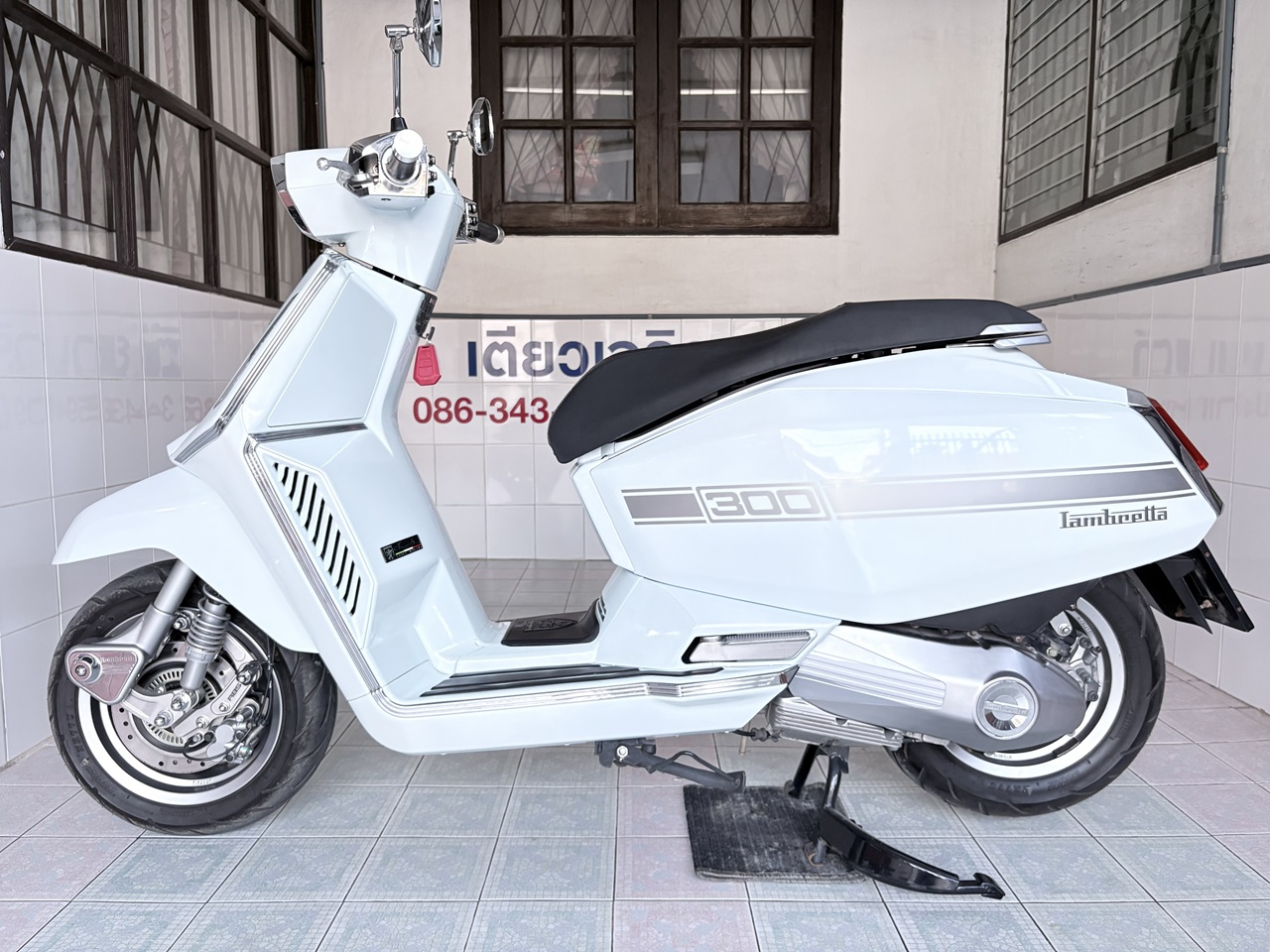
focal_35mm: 26
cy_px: 476
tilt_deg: -5.7
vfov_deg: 53.1
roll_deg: +0.6
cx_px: 635
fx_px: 954
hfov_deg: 67.3
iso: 250
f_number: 1.6
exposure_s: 1/60
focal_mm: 5.96
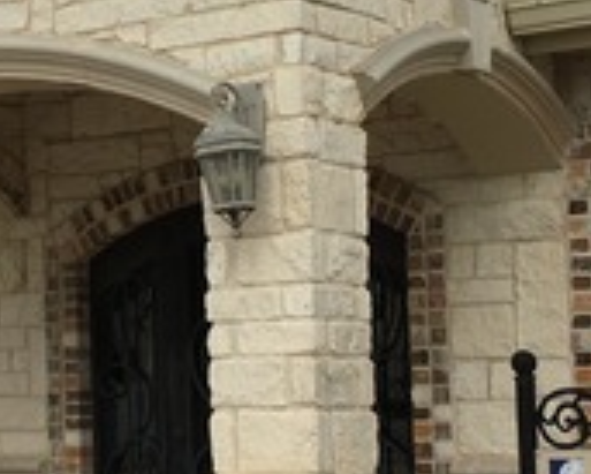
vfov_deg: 14.5
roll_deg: +0.2
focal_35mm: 106
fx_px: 1855
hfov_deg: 17.8
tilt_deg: +7.2
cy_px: 201
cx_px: 31
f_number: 2.2
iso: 25
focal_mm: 4.15
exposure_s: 1/1972
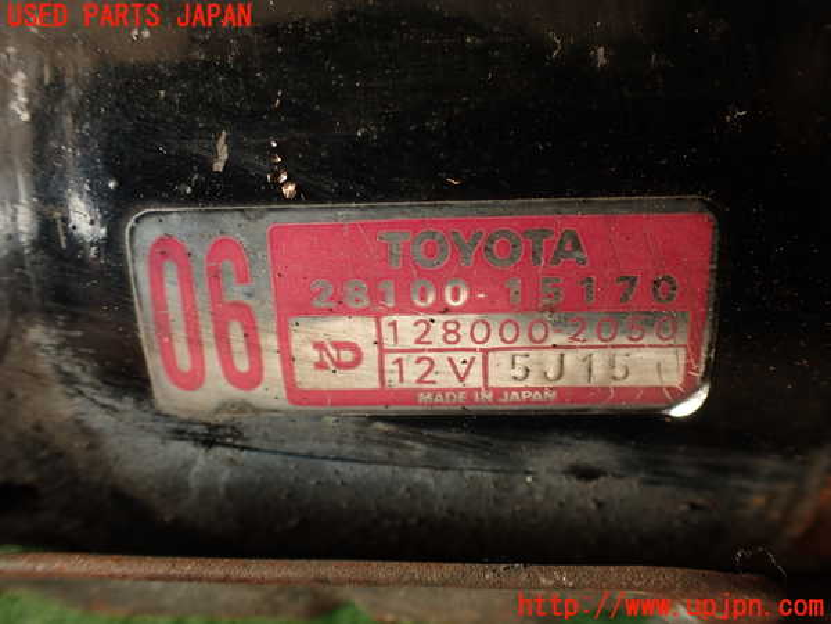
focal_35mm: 32
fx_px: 768
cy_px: 312
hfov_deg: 56.8
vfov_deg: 44.2
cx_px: 416
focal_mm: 5.79
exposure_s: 1/60
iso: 100
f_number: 2.4
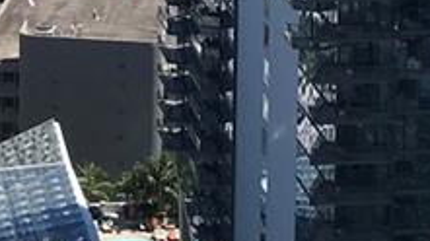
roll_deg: -1.0
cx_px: 49
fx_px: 1892
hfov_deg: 12.9
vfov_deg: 6.8
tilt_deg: -4.5
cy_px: -383
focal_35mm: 166
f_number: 1.8
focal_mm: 3.99
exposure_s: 1/2519
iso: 20
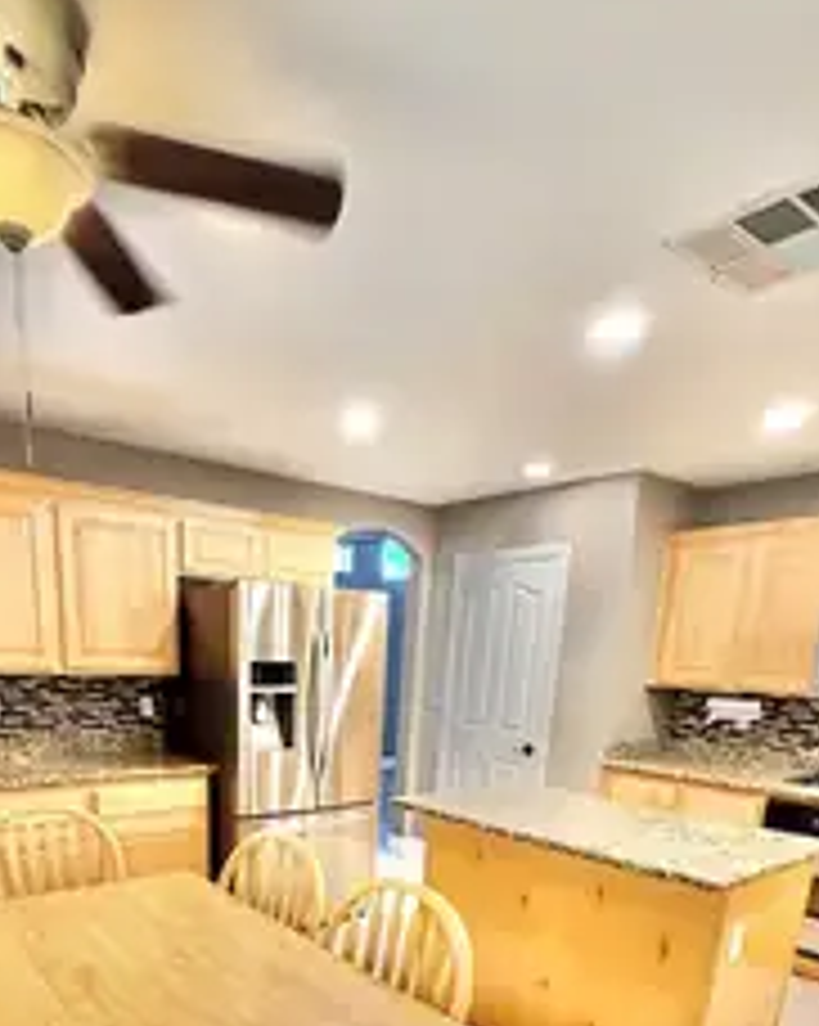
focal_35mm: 24
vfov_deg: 62.6
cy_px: 860
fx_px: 728
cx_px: 324
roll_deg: -2.5
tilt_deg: -16.5
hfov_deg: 58.2
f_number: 2.2
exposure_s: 1/60
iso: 250
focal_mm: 2.22
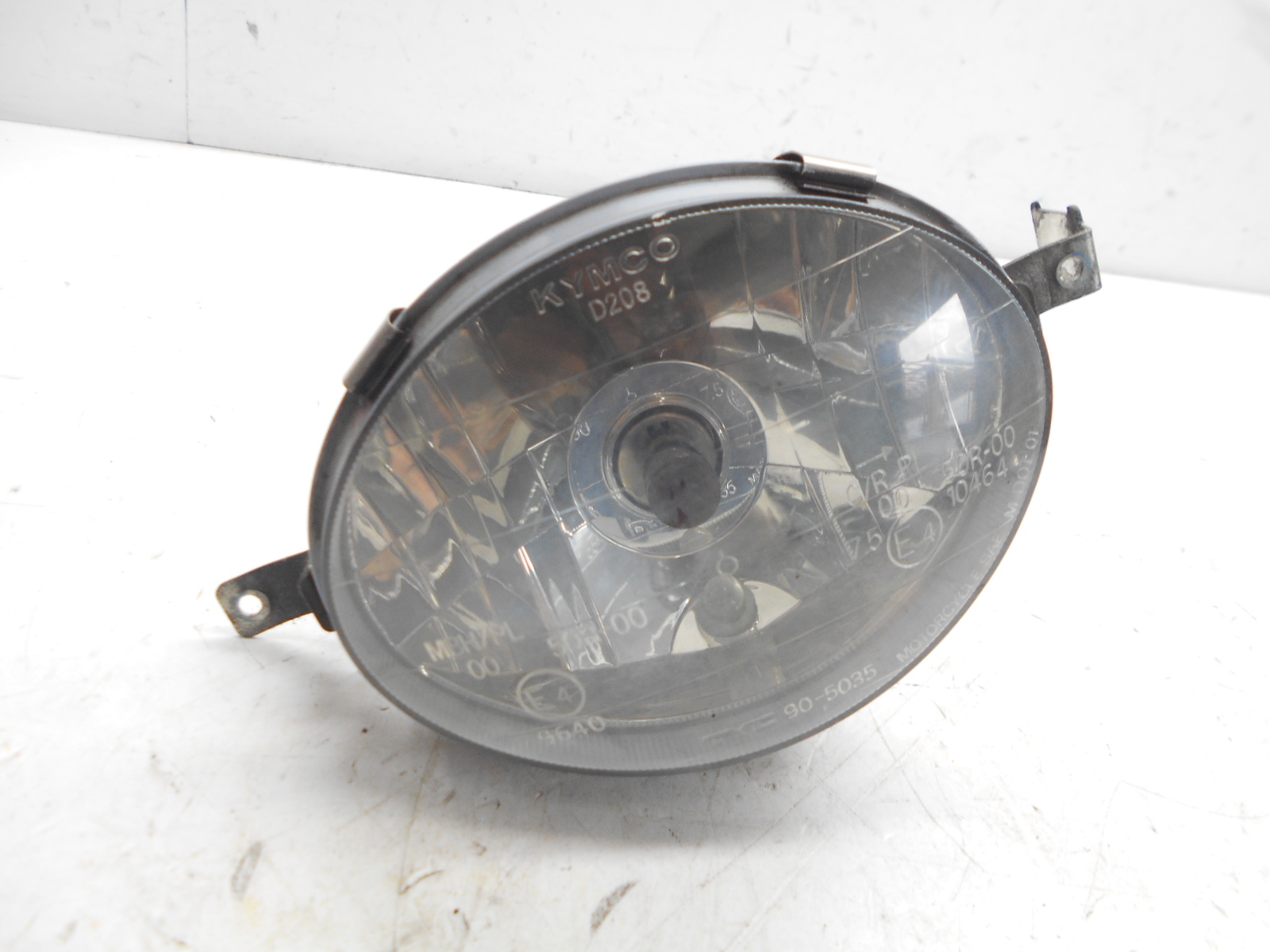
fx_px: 954
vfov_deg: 53.1
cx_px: 635
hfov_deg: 67.3
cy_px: 476
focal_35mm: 26
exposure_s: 1/30
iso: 110
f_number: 3.2
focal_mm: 4.6
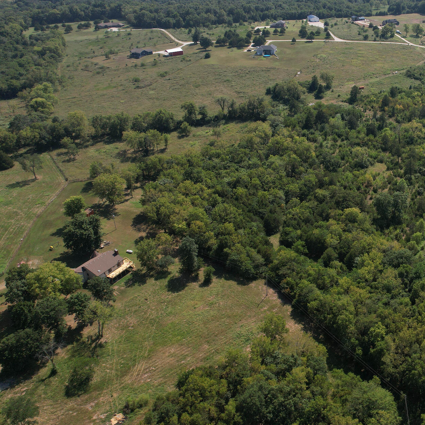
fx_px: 500
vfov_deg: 45.8
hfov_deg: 41.5
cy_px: 171
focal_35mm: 36
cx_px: 400
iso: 100
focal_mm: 8.38
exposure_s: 1/500
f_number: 2.8
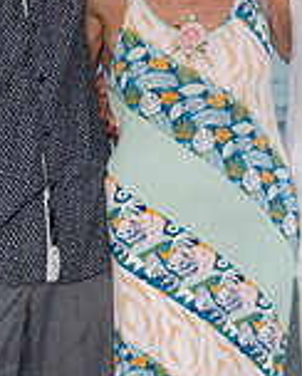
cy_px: 25
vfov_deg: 10.2
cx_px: 421
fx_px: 2085
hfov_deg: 8.1
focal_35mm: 187
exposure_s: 1/250
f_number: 6.3
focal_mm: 35
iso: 200
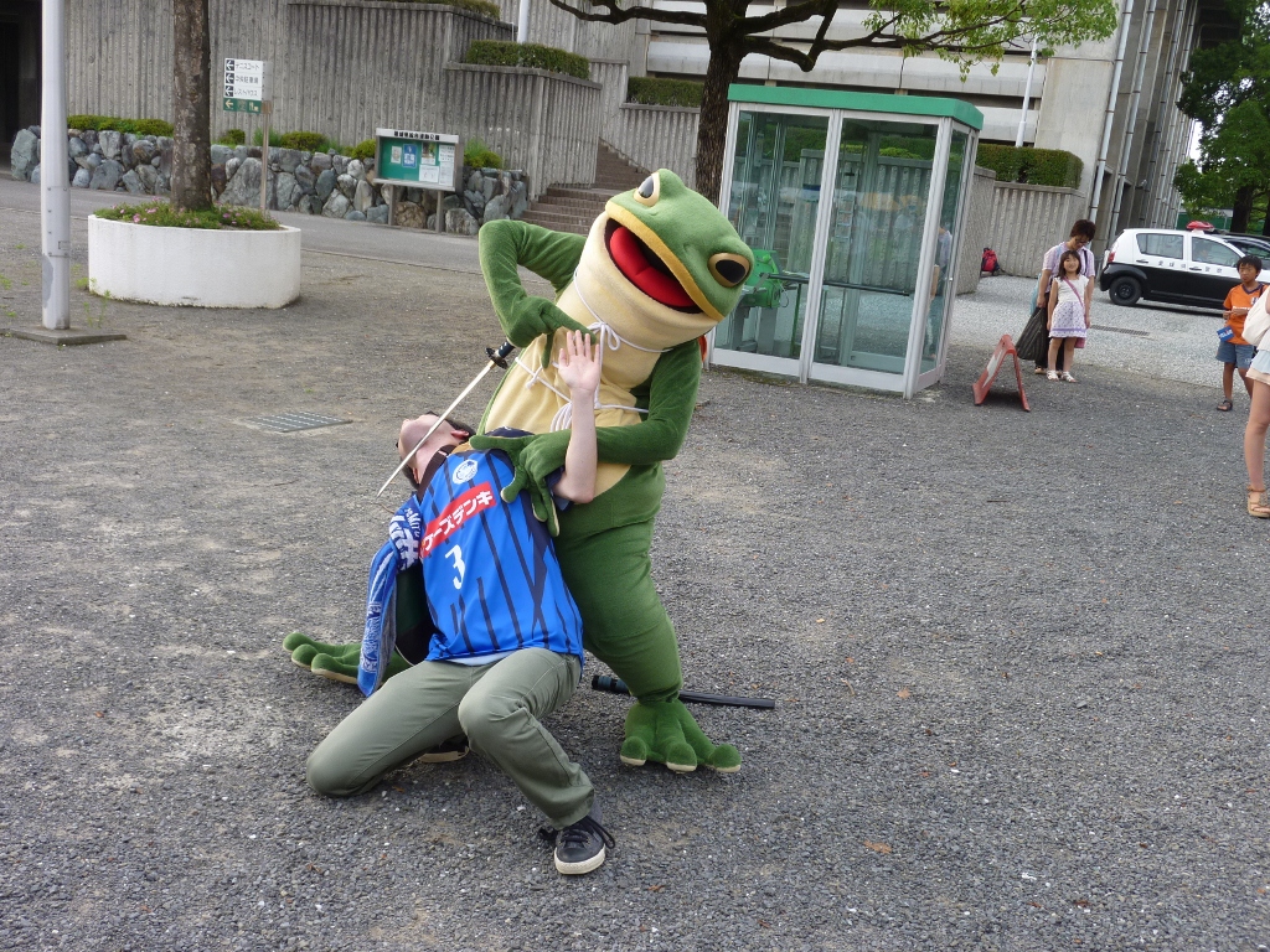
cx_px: 635
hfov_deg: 55.4
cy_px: 476
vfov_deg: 42.9
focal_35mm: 33
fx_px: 1211
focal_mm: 5.9
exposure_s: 1/80
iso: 80
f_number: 3.7
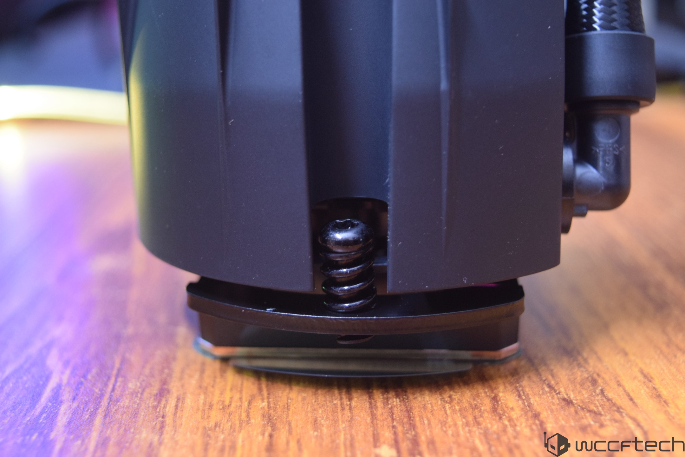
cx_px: 342
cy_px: 228
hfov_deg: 35.1
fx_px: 1084
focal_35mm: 57
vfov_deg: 23.8
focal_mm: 38
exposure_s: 1/8
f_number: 4.8
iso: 1600
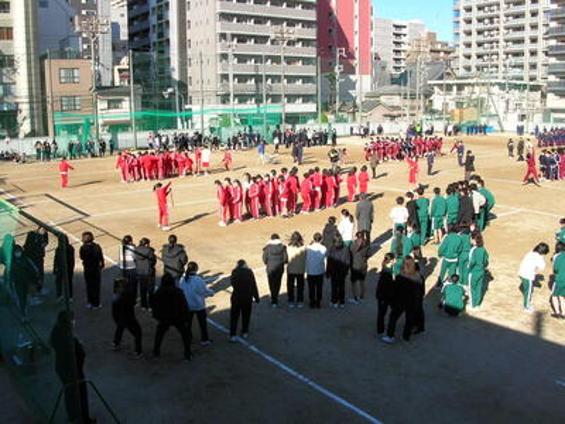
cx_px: 282
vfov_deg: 40.7
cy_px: 212
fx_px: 571
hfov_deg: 52.6
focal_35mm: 35
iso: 50
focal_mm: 5.8
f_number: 5.6
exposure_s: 1/176
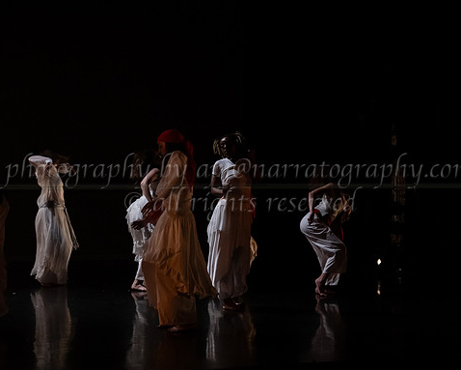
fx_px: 1010
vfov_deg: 20.7
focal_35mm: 74
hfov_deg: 25.7
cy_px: 185
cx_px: 230
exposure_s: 1/400
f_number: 4
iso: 6400
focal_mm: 65
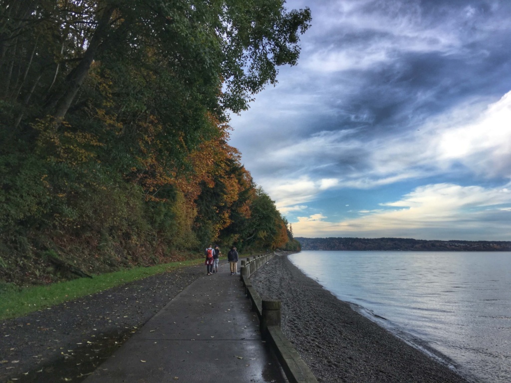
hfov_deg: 61.7
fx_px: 428
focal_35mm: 29
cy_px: 192
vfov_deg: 48.2
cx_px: 256
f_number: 2.2
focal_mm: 4.15
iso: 25
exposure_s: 1/481
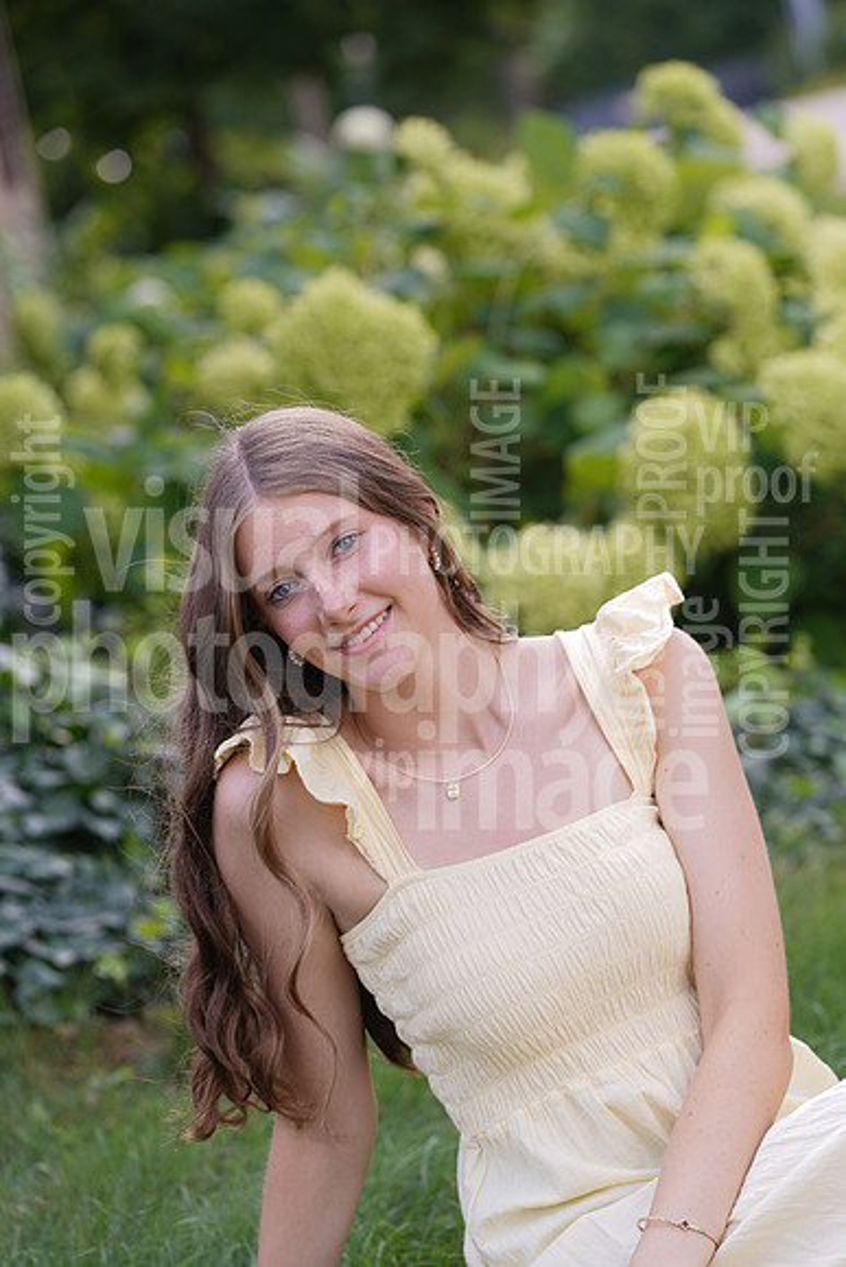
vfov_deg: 14.9
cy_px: 634
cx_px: 423
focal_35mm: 138
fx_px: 4861
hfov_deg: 9.9
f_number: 4.5
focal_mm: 138
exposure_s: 1/125
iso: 80
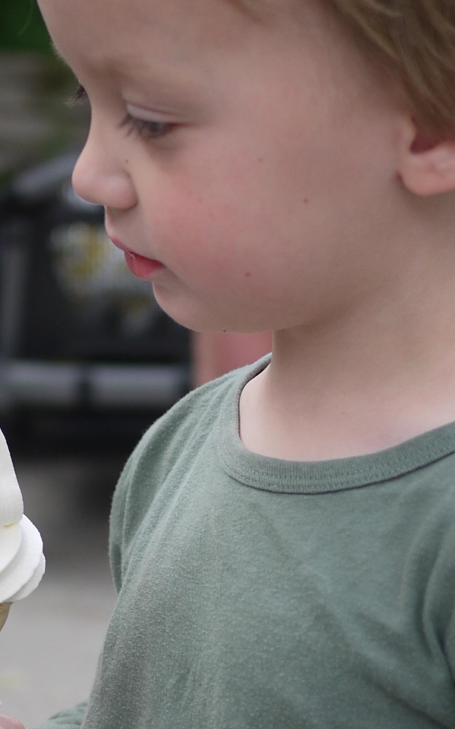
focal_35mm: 106
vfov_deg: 19.5
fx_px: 2103
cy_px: 554
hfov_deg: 12.3
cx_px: 268
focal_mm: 20
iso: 100
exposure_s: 1/1000
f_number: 1.8
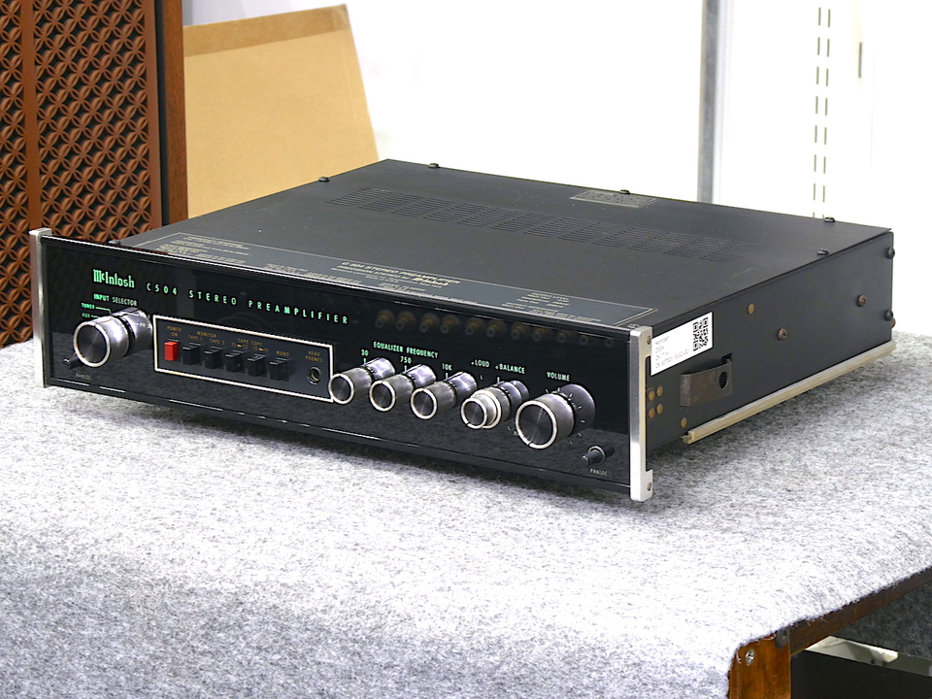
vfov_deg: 10.4
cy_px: 350
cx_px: 466
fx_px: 3850
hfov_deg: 13.8
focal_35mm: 143
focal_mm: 25.6
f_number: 5.4
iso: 100
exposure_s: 1/1.6
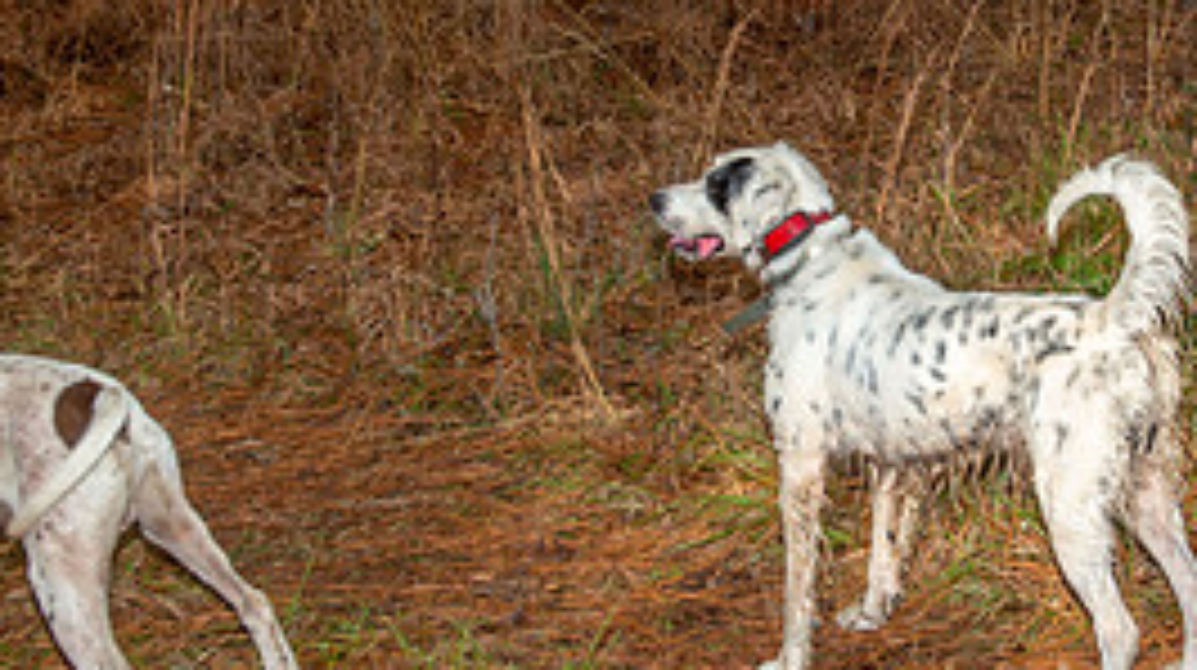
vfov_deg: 15.0
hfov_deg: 26.2
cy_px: 139
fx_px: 2537
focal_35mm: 80
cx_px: 891
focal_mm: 35
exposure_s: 1/250
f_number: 10
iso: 250
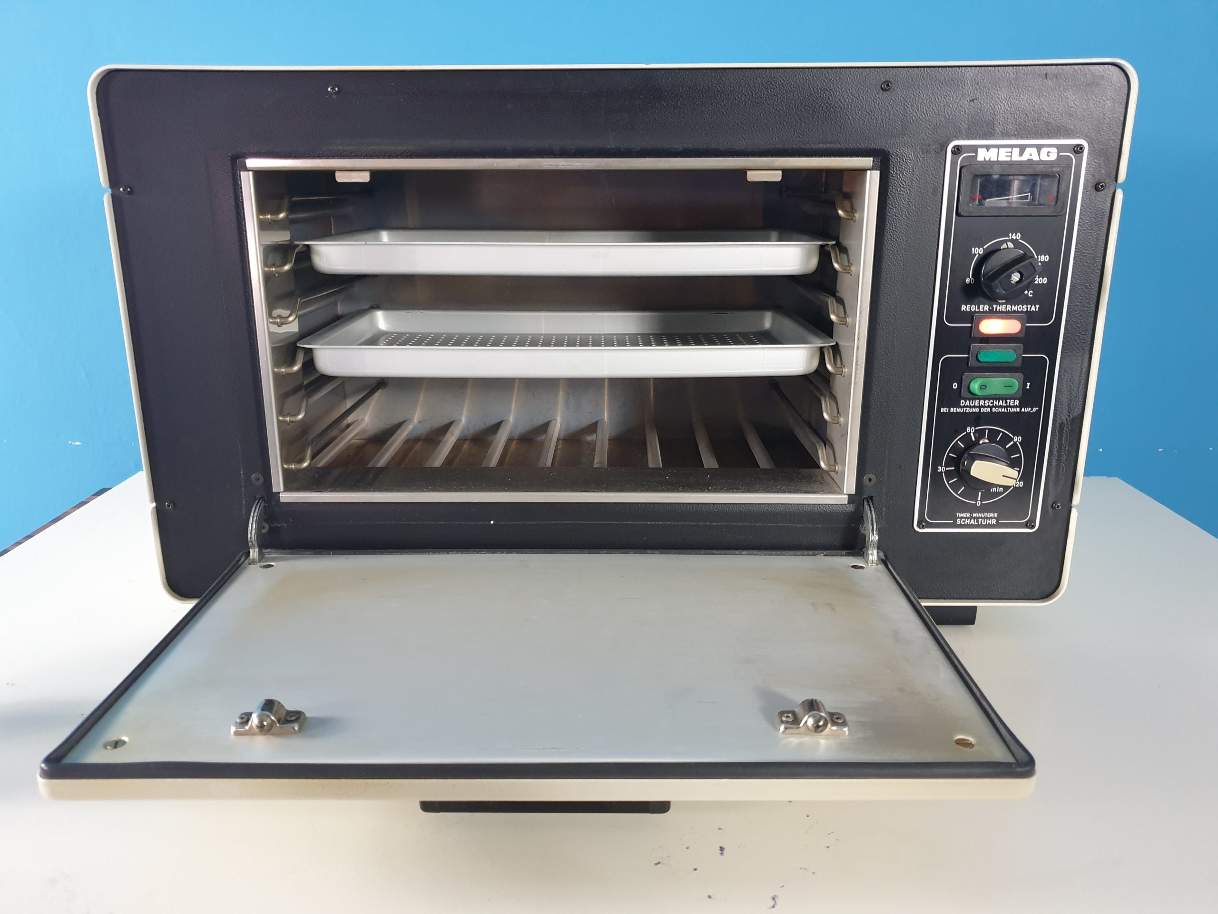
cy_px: 457
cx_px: 609
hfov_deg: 67.3
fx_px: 915
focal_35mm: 26
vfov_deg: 53.1
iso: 320
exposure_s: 1/50
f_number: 1.5
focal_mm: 4.3
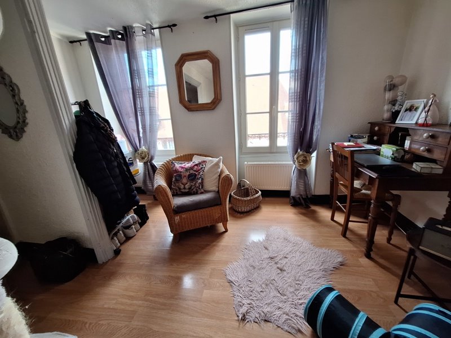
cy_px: 169
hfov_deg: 106.2
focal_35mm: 13
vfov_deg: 89.9
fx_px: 169
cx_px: 226
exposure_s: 1/50
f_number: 2.2
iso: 80
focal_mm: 1.74
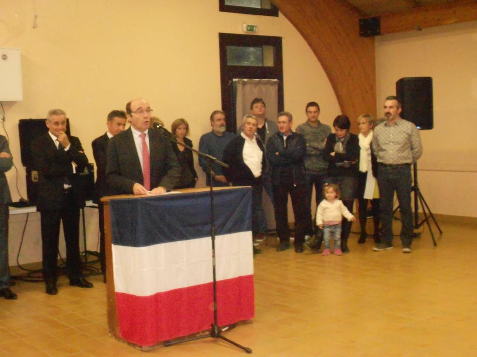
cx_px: 238
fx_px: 675
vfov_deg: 29.7
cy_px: 178
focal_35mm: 49
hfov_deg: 38.9
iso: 1600
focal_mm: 8.8
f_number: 4.5
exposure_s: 1/60
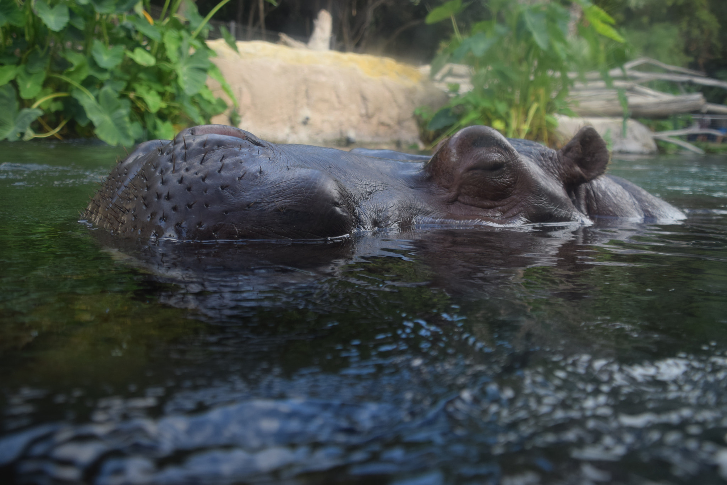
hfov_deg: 57.2
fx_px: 666
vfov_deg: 40.0
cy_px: 242
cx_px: 364
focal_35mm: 33
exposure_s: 1/320
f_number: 3.5
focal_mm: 22
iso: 320
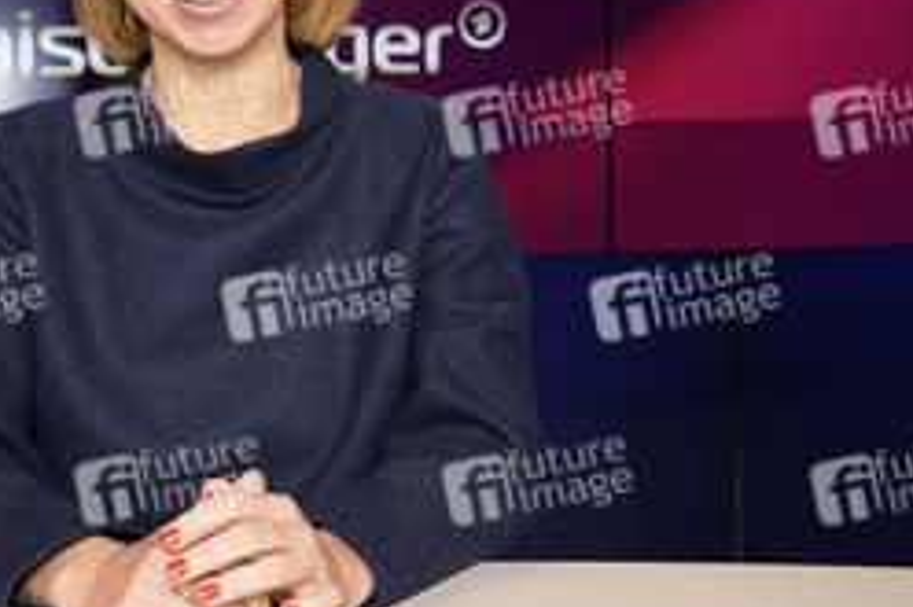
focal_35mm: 60
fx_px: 1521
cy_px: 206
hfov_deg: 32.7
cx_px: 219
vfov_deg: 22.5
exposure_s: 1/125
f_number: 5.6
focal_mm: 33
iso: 2000
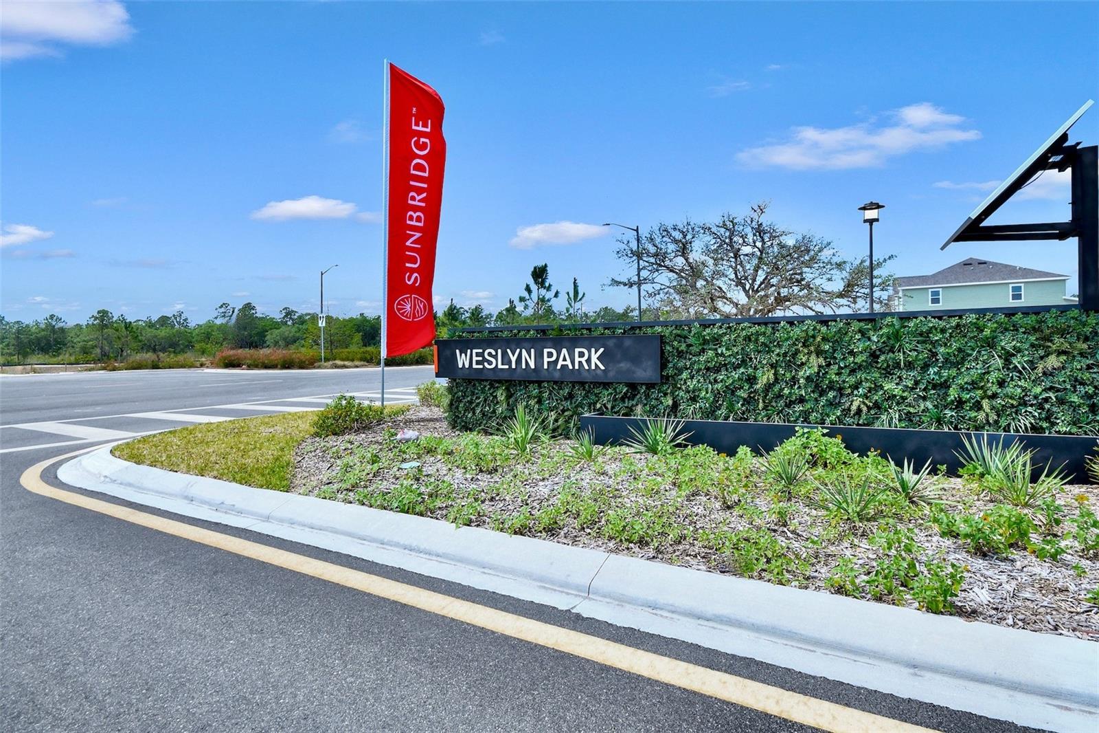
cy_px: 366
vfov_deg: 77.3
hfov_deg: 100.4
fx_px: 458
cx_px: 550
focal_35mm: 15
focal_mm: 10
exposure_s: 1/250
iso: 500
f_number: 13
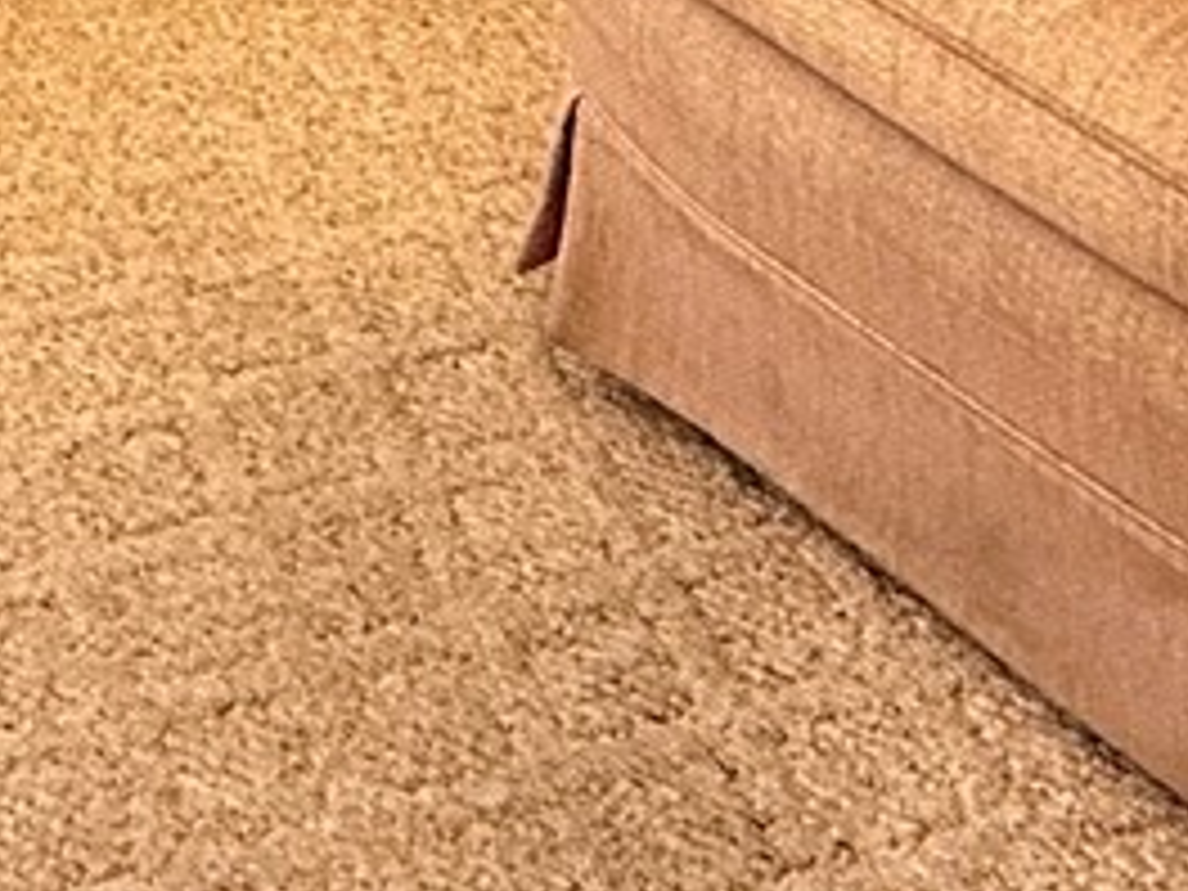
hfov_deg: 22.1
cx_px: -9
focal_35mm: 85
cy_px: -1148
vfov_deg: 13.5
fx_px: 2917
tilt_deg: -9.4
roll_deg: +1.1
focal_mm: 2.22
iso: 64
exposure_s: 1/143
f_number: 2.2
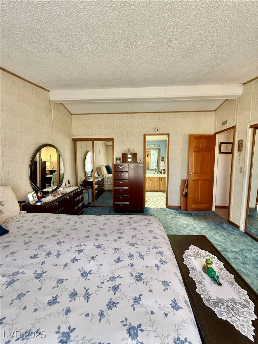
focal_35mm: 14
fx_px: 139
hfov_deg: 85.7
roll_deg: +0.1
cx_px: 129
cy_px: 172
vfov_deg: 102.1
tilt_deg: -4.8
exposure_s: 1/120
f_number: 2.2
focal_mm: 2.22
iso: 400
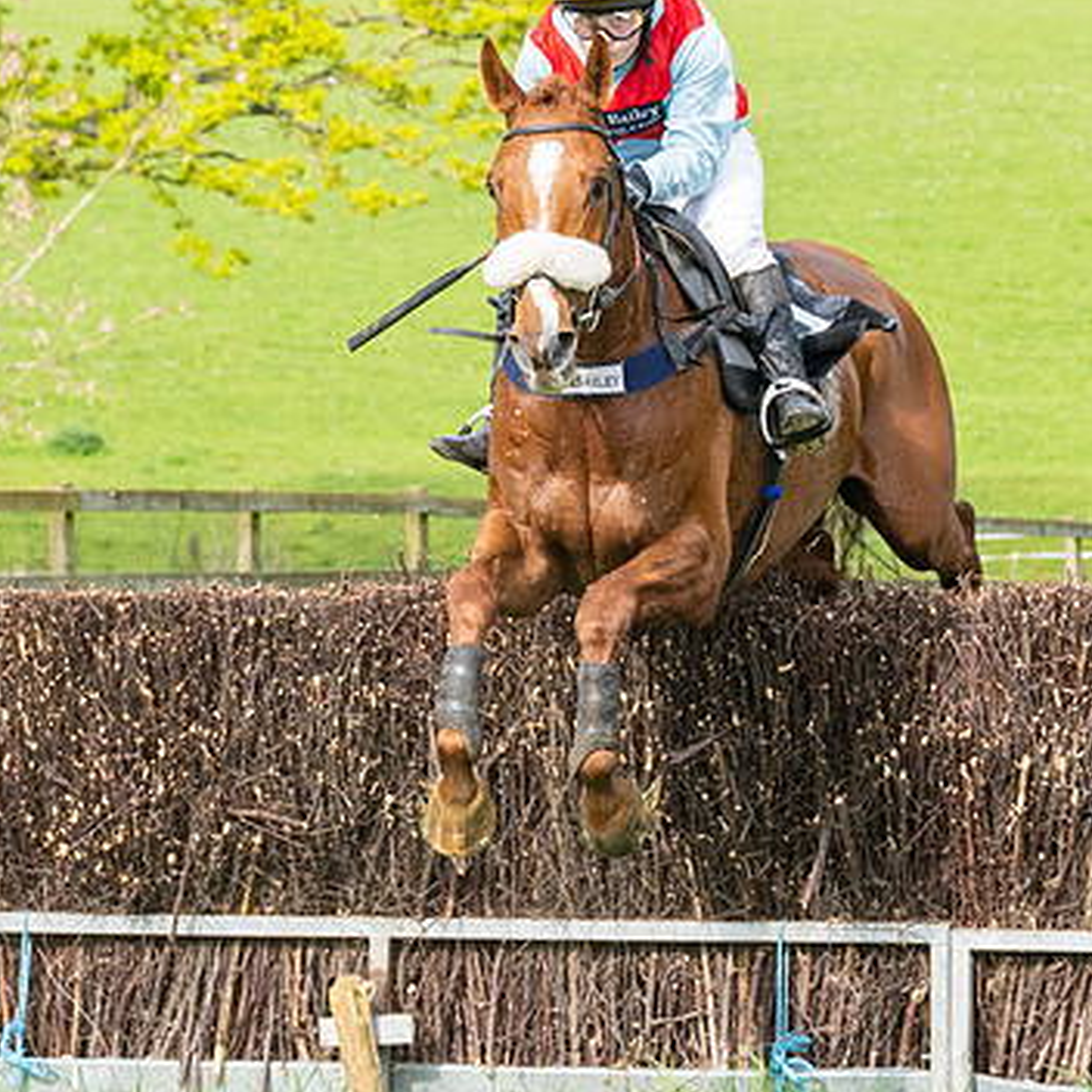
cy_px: 465
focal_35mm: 291
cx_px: 743
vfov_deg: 6.0
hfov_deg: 6.0
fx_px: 10386
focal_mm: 72
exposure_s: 1/1250
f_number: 5.6
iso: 400
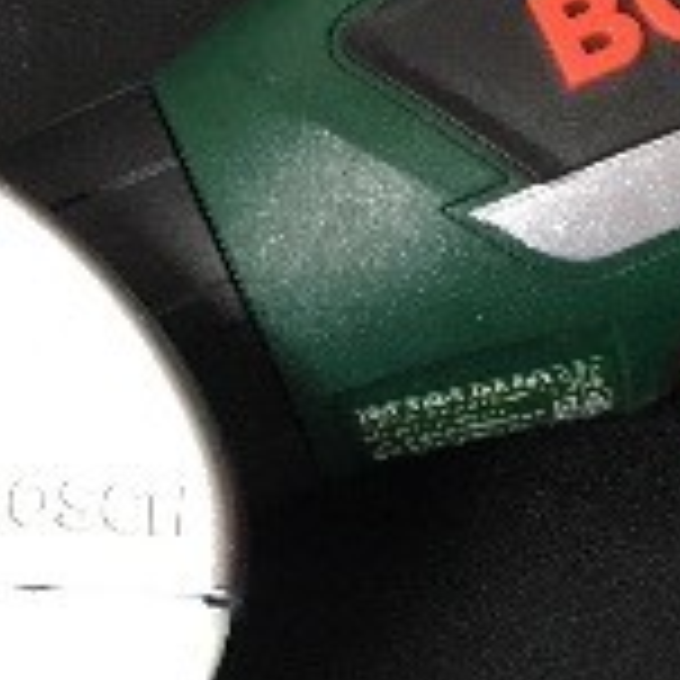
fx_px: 2422
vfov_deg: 15.9
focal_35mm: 109
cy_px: 536
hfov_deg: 15.9
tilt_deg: -63.6
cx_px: 536
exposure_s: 1/30
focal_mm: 4.15
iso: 200
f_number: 2.2
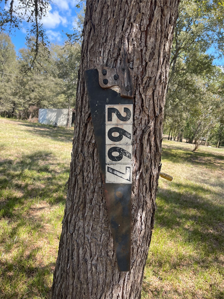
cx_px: 112
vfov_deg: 67.3
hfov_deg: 53.1
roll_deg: -6.9
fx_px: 224
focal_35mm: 26
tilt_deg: -4.3
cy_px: 150
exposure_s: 1/740
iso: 32
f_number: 1.6
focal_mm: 5.1
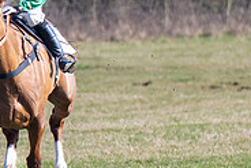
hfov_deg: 1.2
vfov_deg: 0.8
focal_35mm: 1707
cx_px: -325
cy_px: 25
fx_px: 11911
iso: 200
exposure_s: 1/1600
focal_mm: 200
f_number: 4
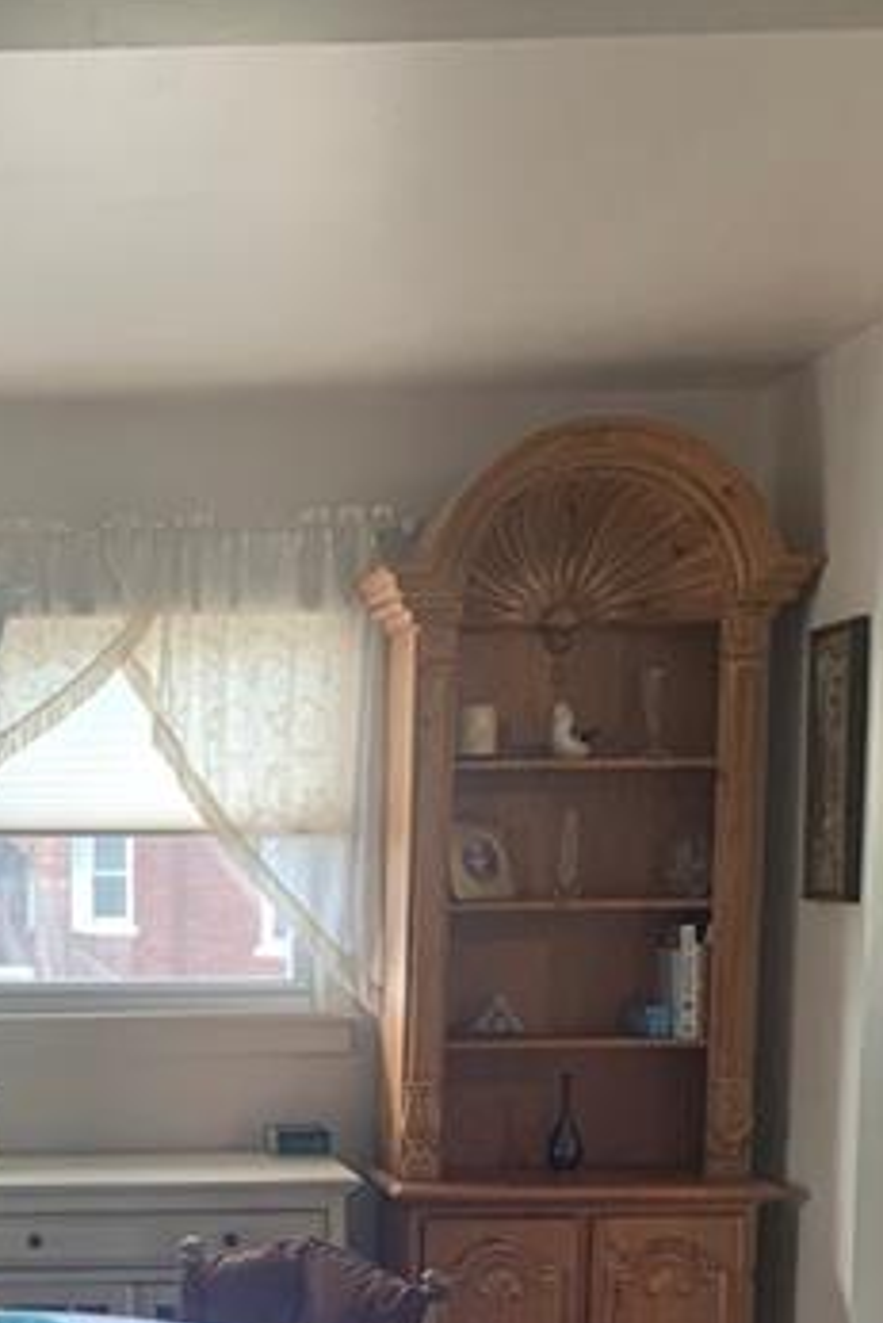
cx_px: -88
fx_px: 2205
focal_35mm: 60
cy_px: 1139
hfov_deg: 21.5
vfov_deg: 32.1
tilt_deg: -6.9
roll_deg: +1.3
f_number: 1.8
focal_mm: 4.25
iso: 160
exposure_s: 1/60
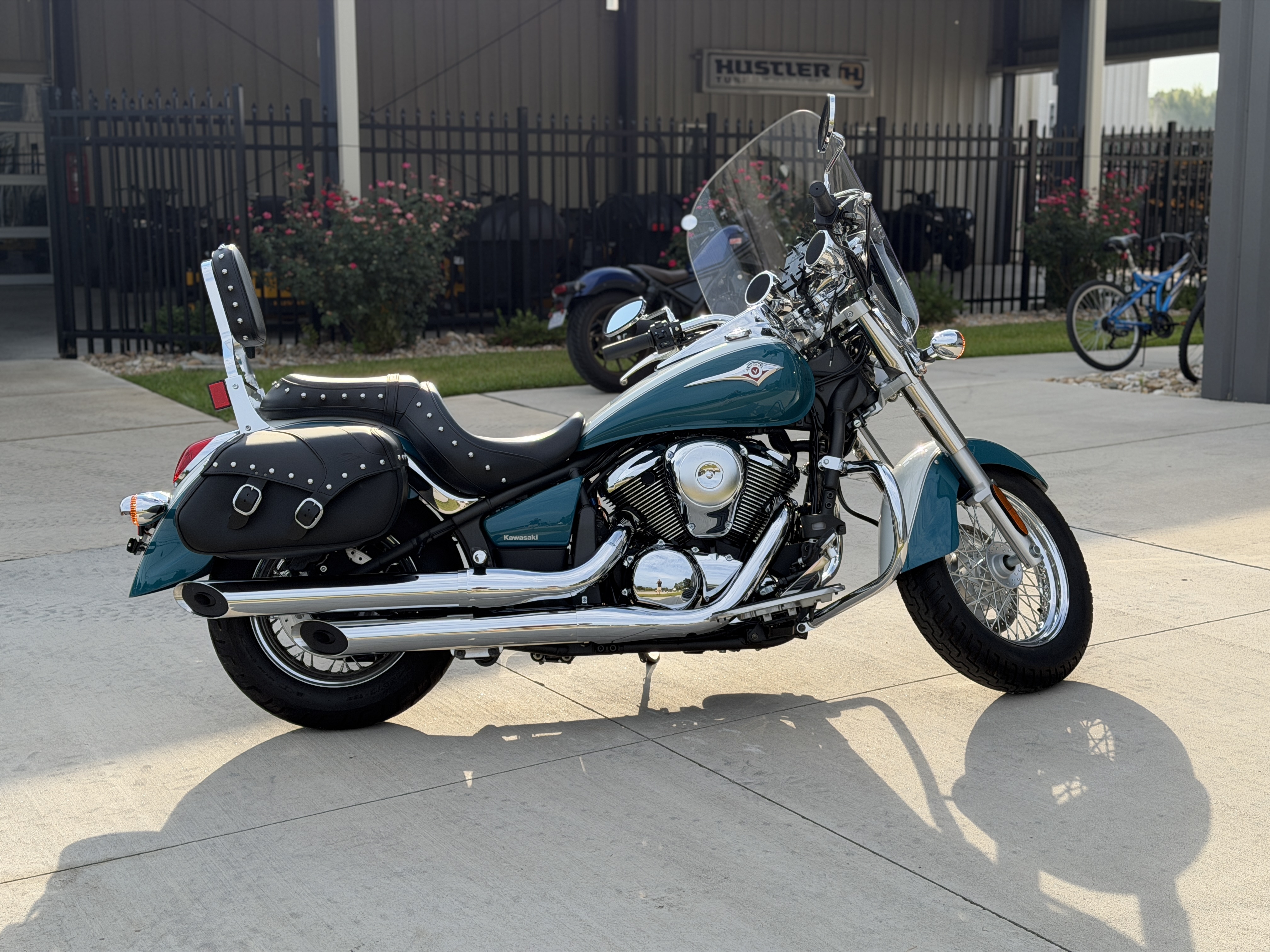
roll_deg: +0.4
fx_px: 1761
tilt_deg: -8.6
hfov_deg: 39.7
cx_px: 635
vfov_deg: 30.3
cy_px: 476
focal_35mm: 48
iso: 80
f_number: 1.78
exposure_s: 1/2762
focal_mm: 6.76
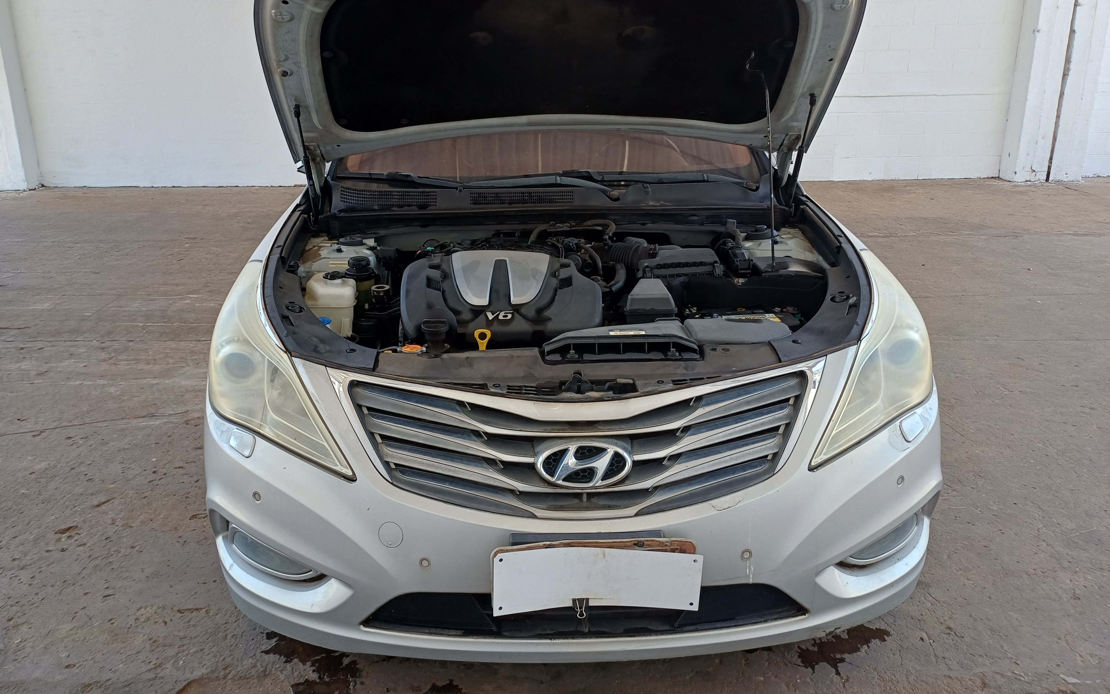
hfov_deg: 68.4
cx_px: 550
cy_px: 272
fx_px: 817
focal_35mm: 27
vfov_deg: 45.7
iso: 50
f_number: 1.8
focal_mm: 4.65
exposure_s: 1/130
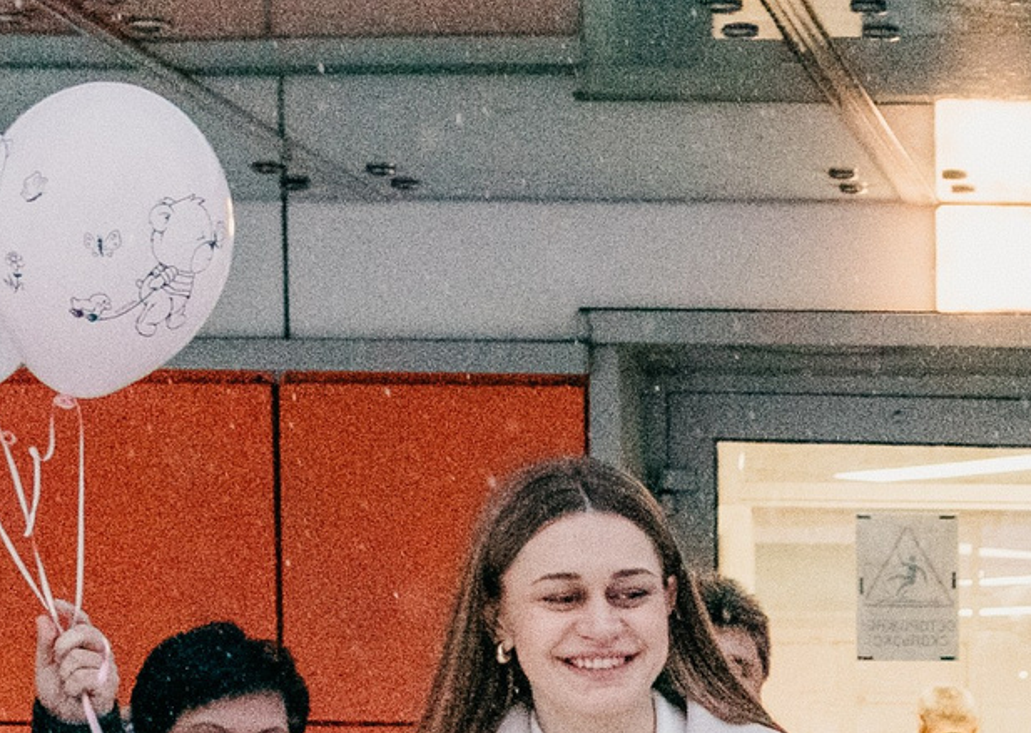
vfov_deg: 10.2
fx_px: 3831
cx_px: 1492
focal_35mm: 131
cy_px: 1373
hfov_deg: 14.4
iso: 2000
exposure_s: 1/320
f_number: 3.5
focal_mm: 24
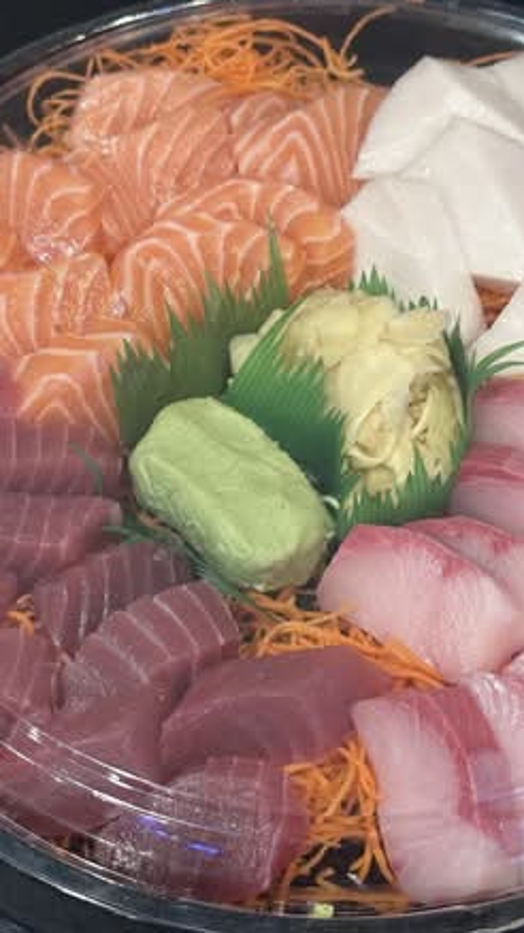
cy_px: 466
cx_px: 351
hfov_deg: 17.2
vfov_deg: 30.2
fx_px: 1731
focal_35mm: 70
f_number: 1.78
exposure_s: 1/40
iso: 250
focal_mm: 6.86
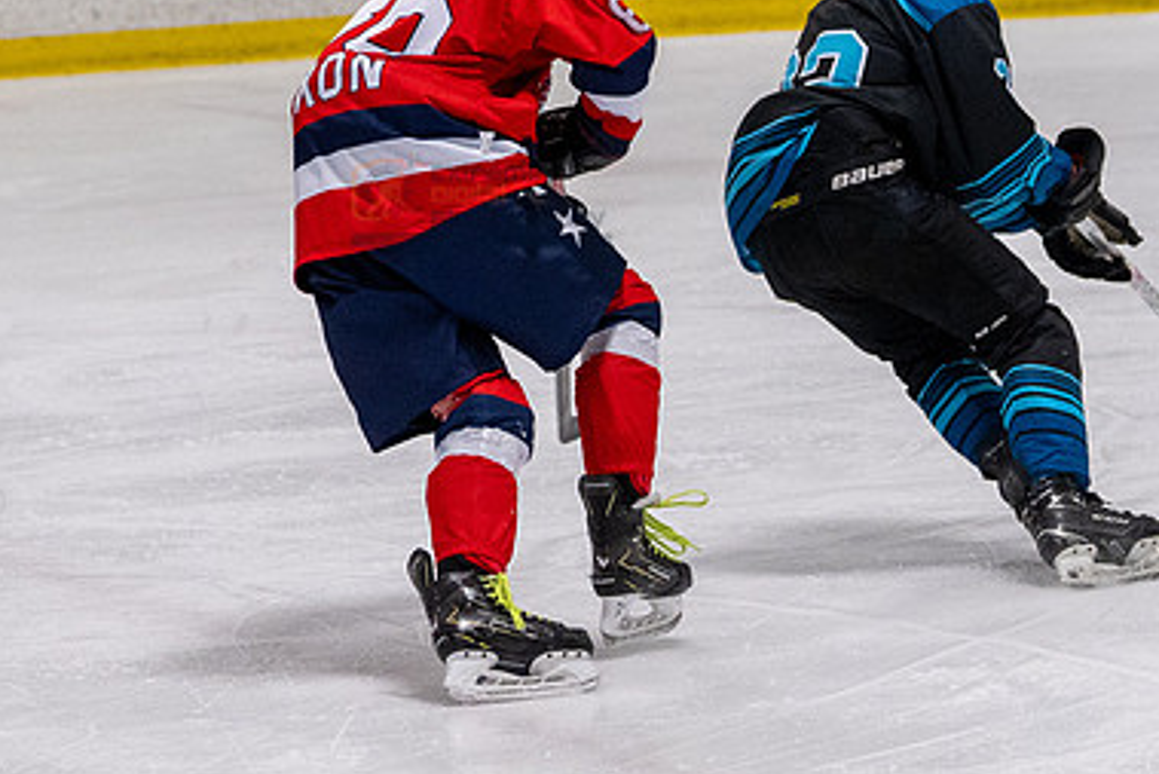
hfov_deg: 9.5
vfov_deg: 6.4
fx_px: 6956
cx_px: 489
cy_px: 151
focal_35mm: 216
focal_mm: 69
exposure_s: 1/800
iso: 2000
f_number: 3.2
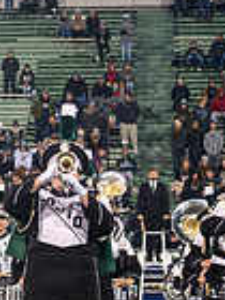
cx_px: -390
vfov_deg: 7.1
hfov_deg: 5.1
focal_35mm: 278
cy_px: 244
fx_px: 2409
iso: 1000
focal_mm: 70
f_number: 2.8
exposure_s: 1/500
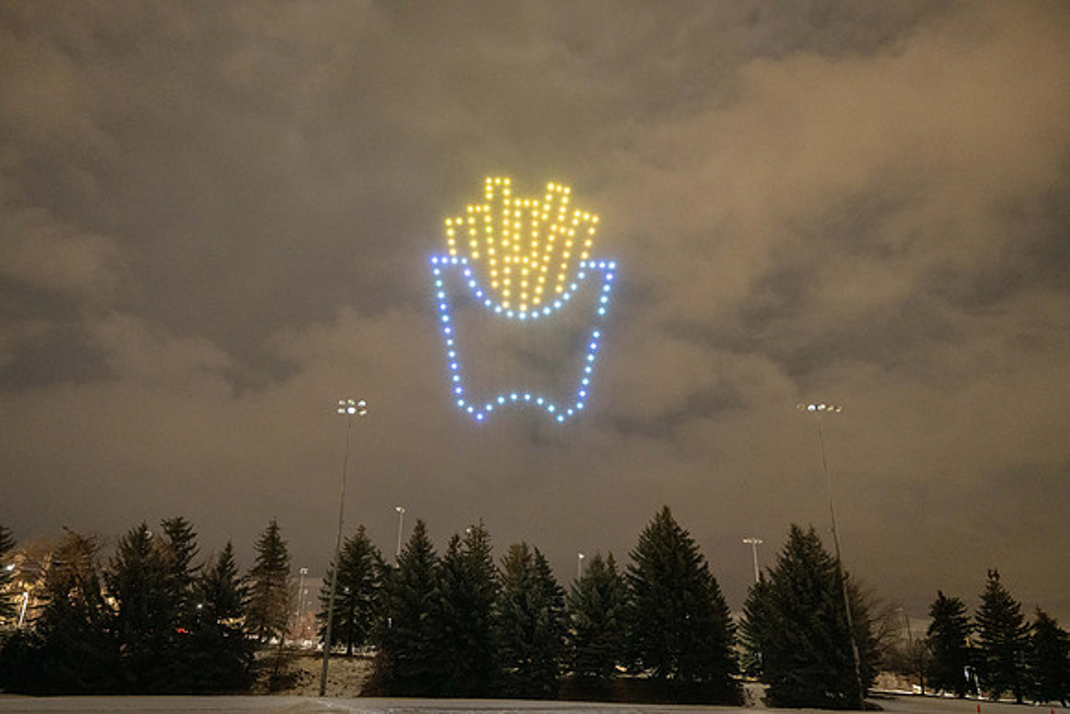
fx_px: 788
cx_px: 535
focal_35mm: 26
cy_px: 357
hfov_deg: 68.4
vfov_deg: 48.8
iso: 6400
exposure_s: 1/1.67
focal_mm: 26.5
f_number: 4
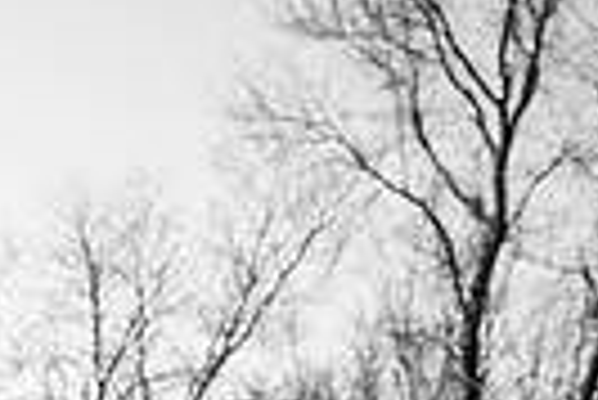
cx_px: -549
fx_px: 3625
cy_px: 856
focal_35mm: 218
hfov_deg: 8.9
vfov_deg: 6.1
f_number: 9
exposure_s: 1/640
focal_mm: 50
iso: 400
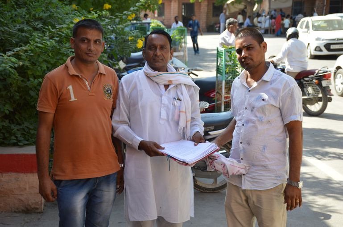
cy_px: 114
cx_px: 172
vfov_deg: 18.1
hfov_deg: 27.0
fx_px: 713
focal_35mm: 75
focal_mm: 50
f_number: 5.6
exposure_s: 1/125
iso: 110
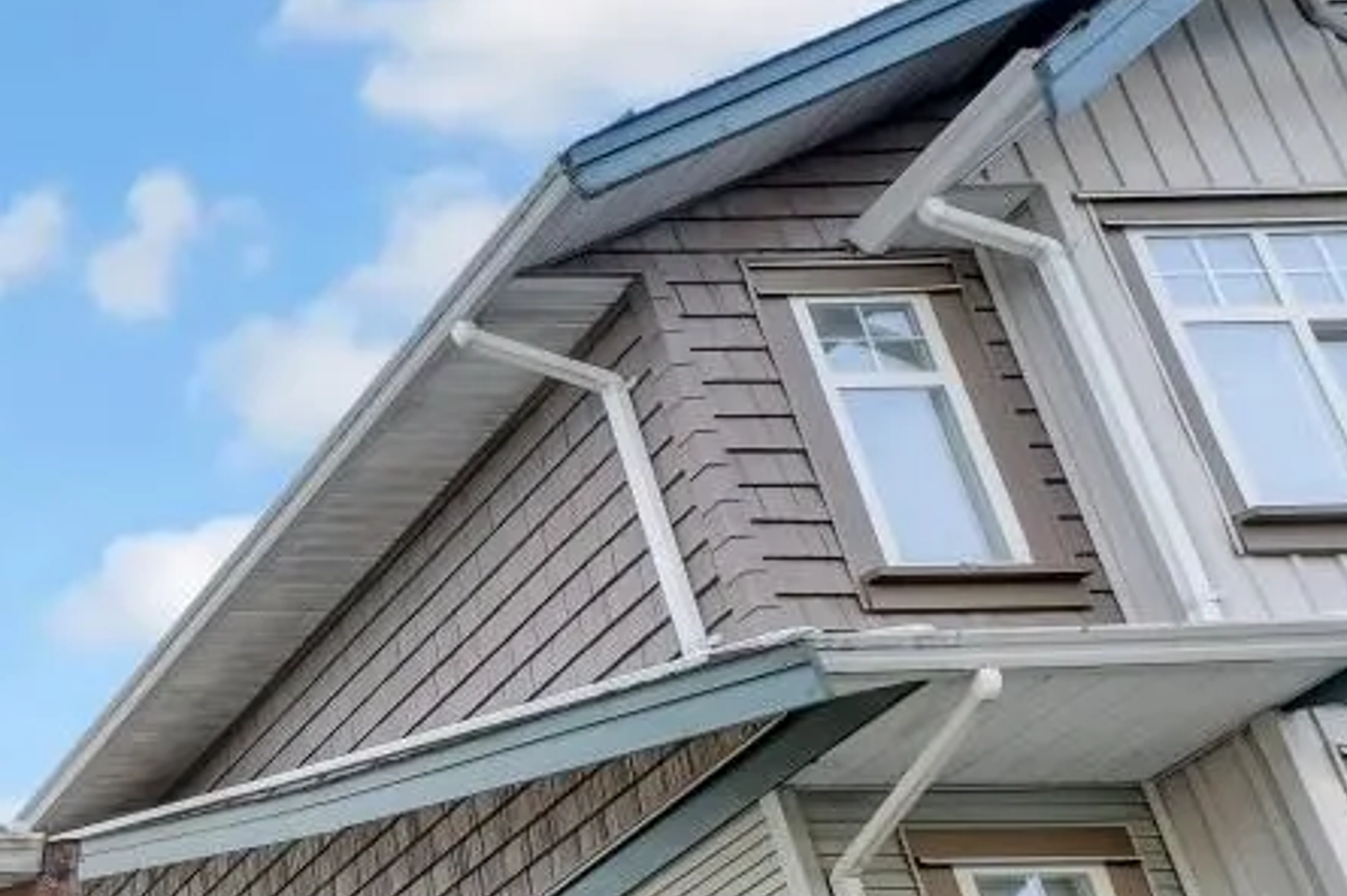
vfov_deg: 21.8
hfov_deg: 23.5
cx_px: -975
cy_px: 1365
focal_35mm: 51
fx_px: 1907
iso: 400
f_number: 8
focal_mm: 14
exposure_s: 1/250
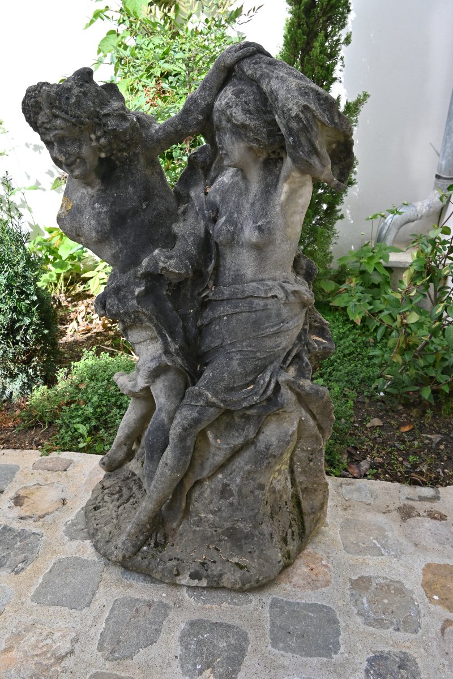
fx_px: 580
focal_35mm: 31
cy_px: 340
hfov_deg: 42.6
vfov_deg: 60.7
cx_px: 226
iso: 125
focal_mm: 20.5
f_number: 5.6
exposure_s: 1/250
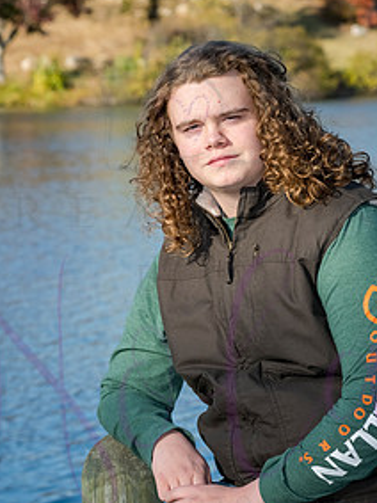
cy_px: 275
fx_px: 2223
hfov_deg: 9.7
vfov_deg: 12.9
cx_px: 190
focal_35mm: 153
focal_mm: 100
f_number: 9
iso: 640
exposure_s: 1/800
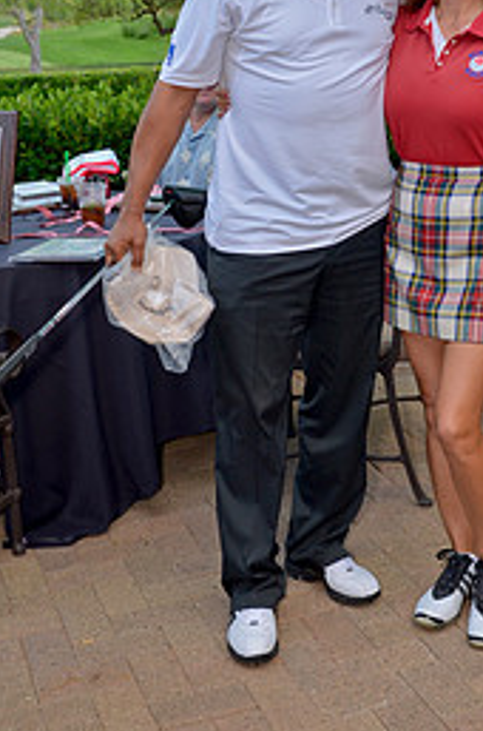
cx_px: 327
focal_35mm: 63
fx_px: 1275
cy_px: 233
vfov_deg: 31.7
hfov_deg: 21.4
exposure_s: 1/80
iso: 220
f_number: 4
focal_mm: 24
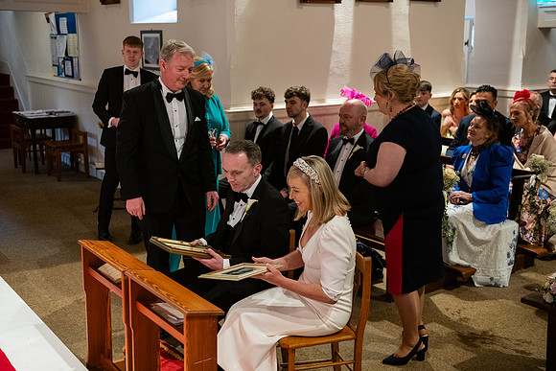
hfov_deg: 44.5
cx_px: 278
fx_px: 680
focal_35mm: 44
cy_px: 186
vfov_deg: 30.5
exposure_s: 1/160
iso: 1000
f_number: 3.5
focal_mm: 44
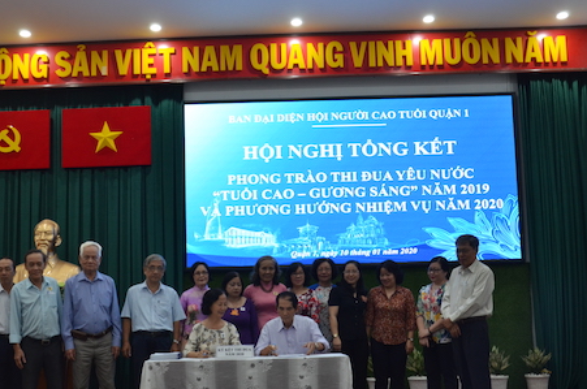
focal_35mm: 45
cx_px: 250
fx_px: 728
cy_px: 245
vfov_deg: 29.8
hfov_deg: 43.8
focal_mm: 21
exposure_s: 1/60
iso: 640
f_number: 3.8
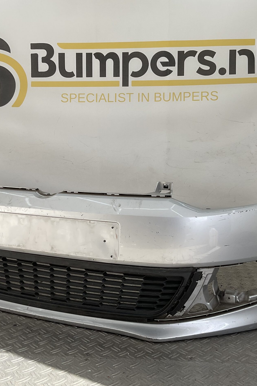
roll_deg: -0.9
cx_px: 130
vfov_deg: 47.4
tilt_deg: -9.0
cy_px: 193
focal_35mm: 41
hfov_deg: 32.6
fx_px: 439
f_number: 1.8
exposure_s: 1/580
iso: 16
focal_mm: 3
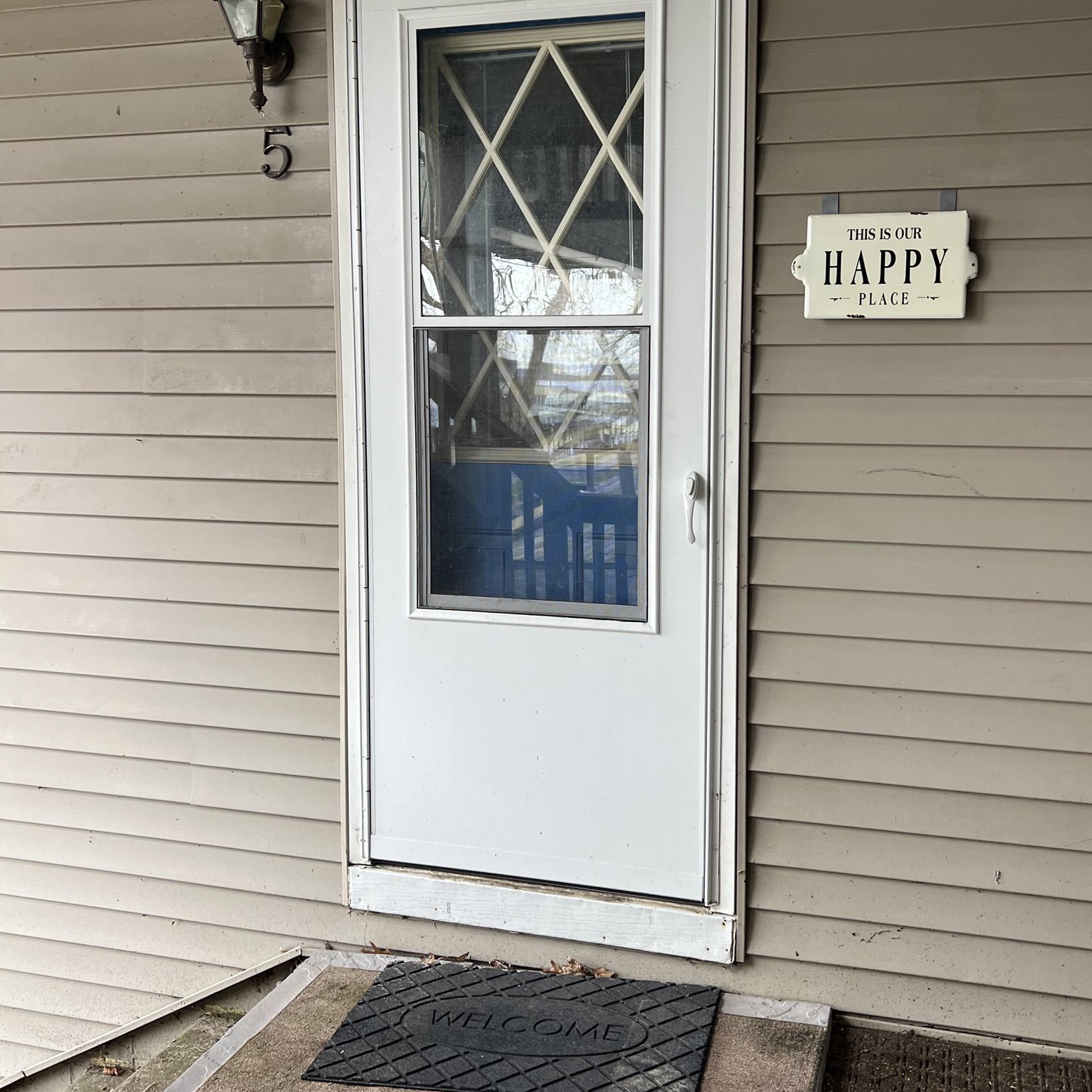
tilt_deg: -4.5
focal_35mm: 34
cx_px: 601
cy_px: 497
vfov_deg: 48.4
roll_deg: +0.7
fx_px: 1213
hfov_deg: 48.4
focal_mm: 5.7
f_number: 1.5
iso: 64
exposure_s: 1/121
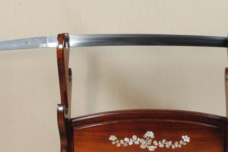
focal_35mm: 58
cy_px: 43
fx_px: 368
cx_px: 141
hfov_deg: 34.3
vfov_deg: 23.3
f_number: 11
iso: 400
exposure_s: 1/2
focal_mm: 22
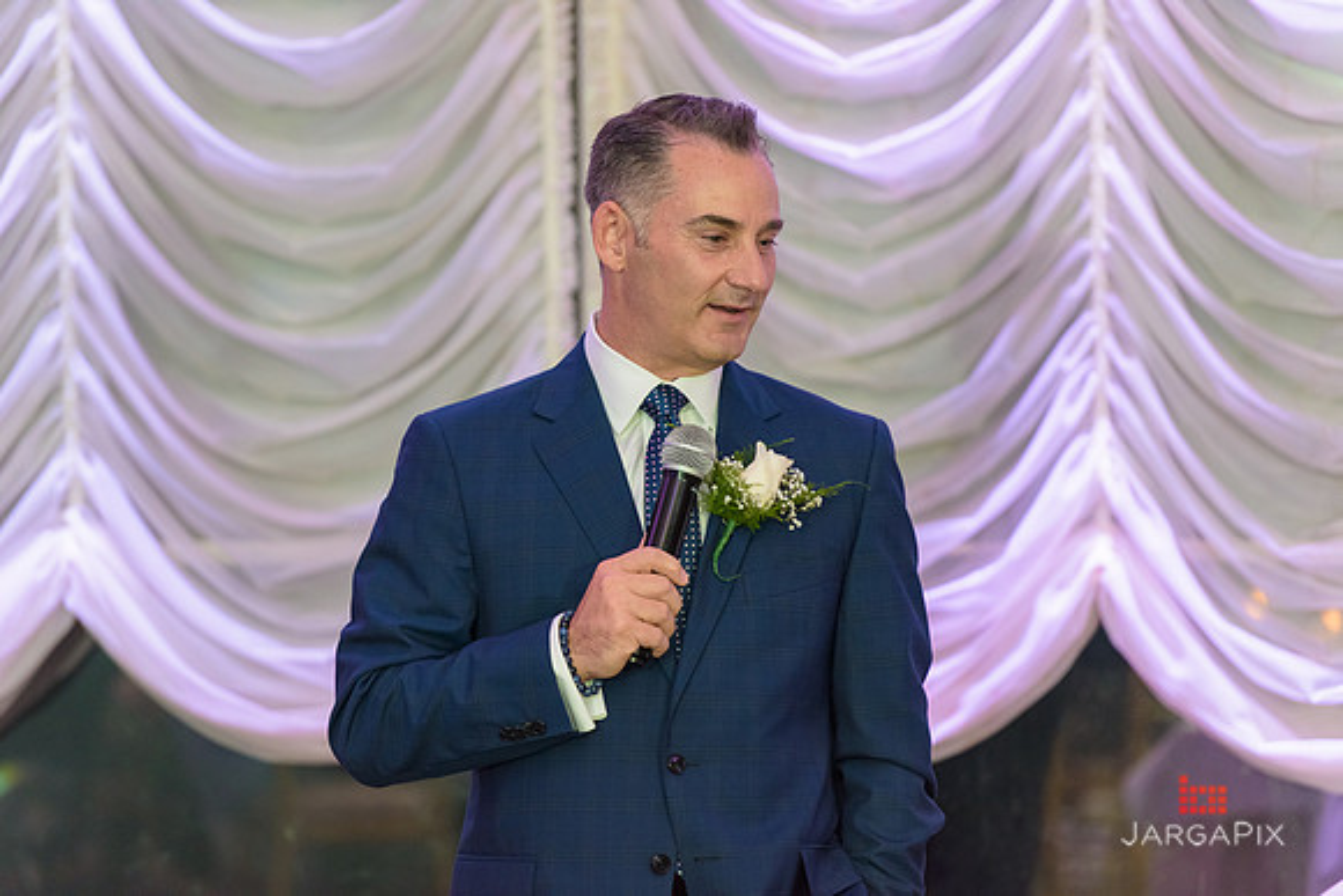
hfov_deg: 10.5
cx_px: 672
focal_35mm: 195
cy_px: 448
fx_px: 7276
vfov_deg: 7.0
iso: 1600
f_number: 3.2
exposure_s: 1/125
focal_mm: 195
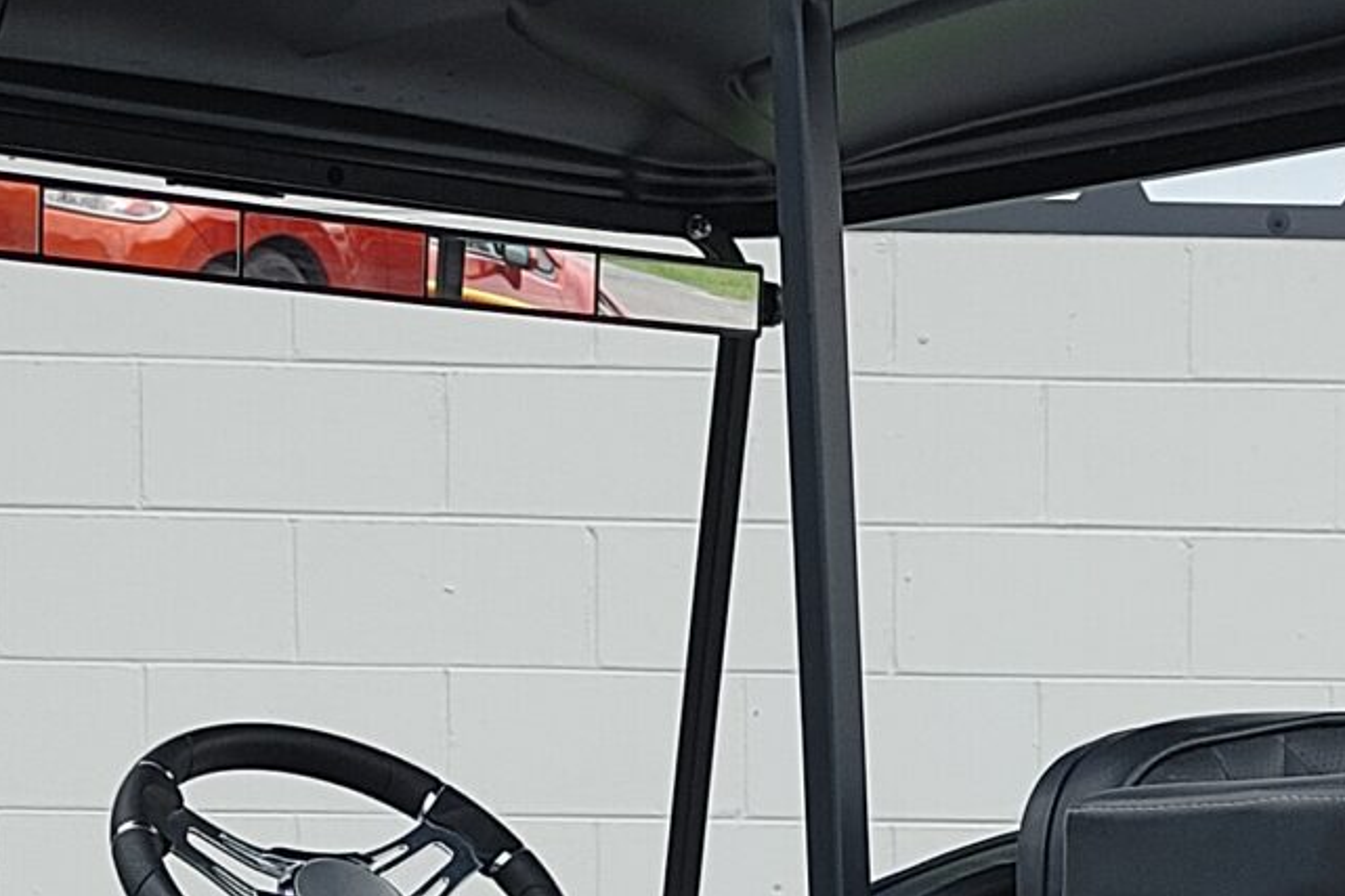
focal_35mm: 108
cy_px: 1402
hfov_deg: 18.5
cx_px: 1301
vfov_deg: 12.0
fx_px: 4034
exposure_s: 1/625
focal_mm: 4.81
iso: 50
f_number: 1.8
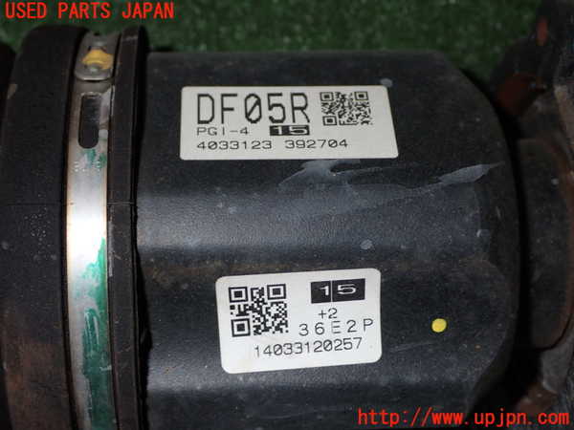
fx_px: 962
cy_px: 215
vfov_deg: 25.2
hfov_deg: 33.2
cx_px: 287
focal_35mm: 58
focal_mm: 10.35
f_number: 10
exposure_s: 1/60
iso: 200
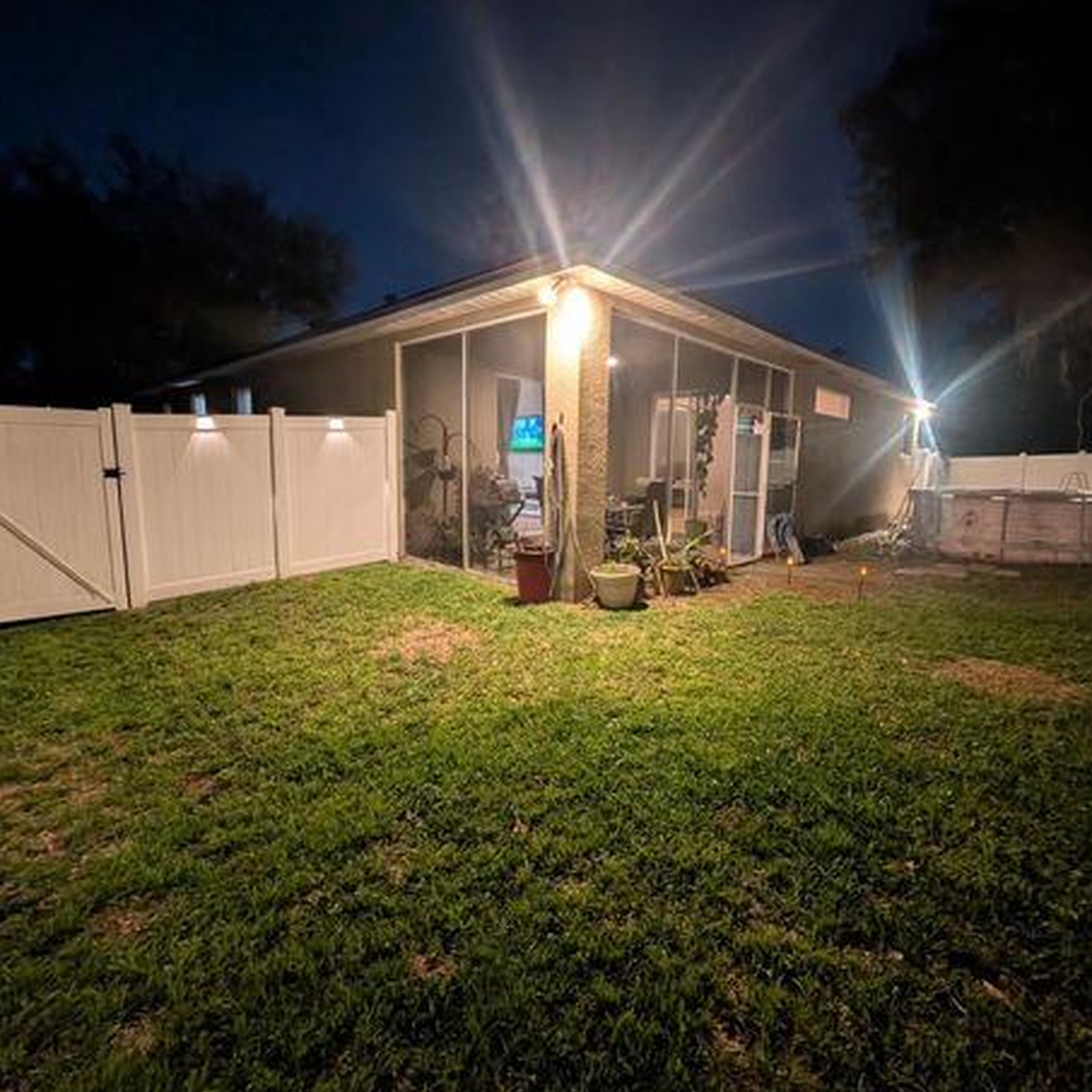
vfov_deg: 91.1
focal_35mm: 15
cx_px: 576
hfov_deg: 91.0
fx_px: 535
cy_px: 535
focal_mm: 2.02
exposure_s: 1/24
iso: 664
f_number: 1.7
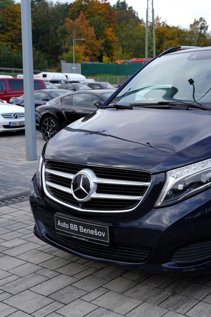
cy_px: 157
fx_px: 405
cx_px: 190
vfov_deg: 42.8
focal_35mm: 46
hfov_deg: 28.1
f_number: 4.5
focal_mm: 30
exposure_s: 1/80
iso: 50
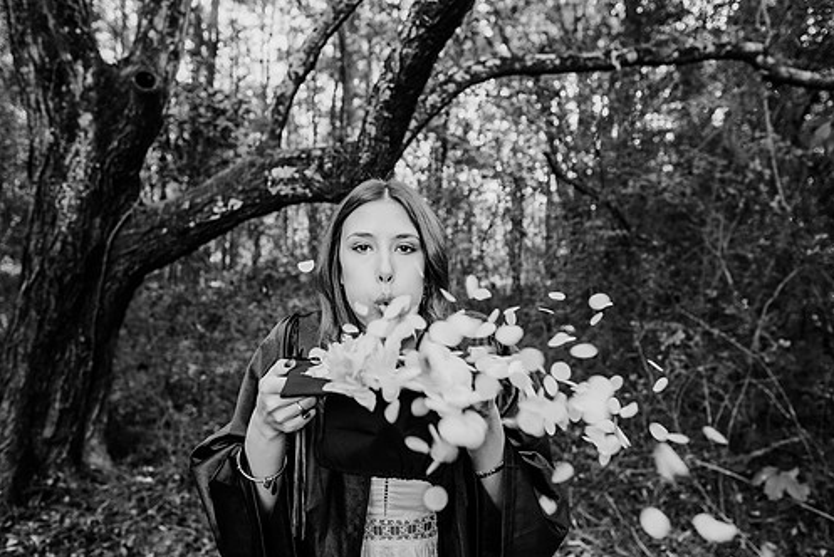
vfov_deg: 46.4
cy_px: 258
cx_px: 403
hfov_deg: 65.4
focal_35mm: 28
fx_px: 649
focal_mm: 24
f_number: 2.8
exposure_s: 1/200
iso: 250
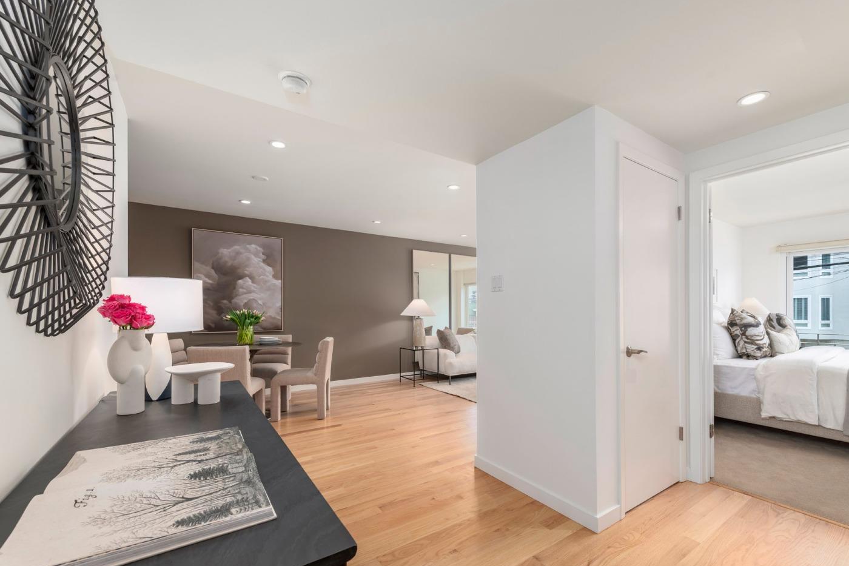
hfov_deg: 100.4
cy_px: 300
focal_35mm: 15
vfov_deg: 77.2
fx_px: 354
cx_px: 435
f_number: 9
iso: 500
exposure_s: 1/250
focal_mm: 14
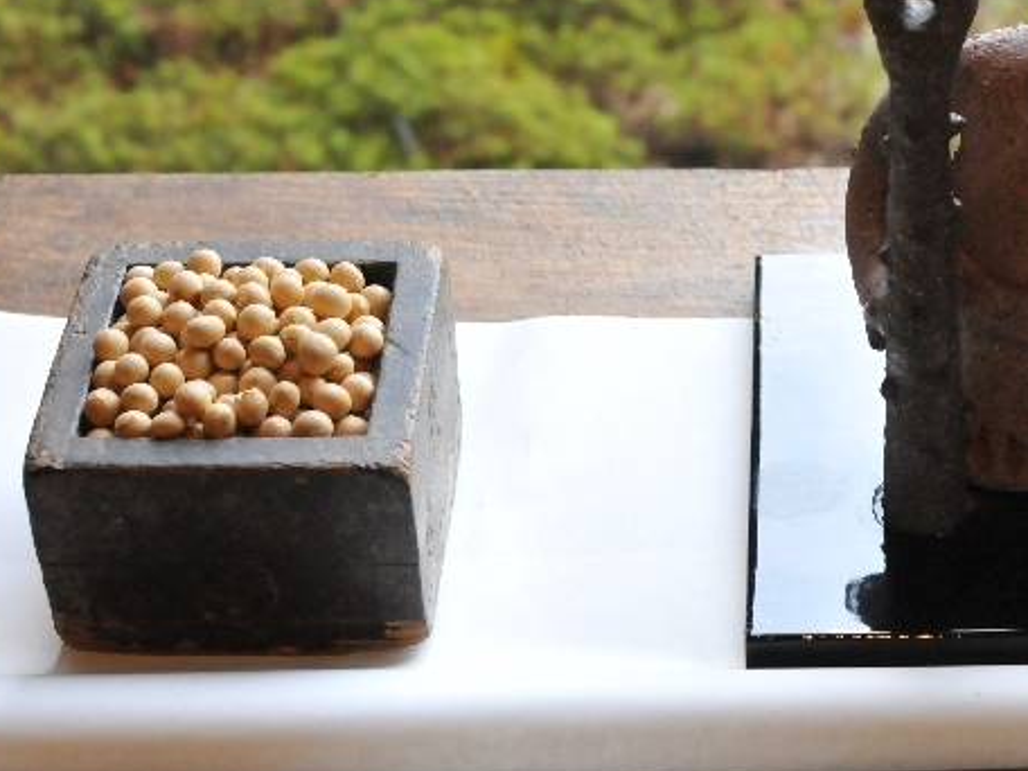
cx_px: 721
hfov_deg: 20.6
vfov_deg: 15.5
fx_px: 2818
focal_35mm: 95
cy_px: 216
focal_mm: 35
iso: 1600
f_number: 5.6
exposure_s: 1/160
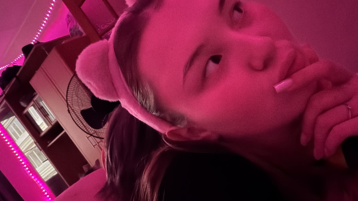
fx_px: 304
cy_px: 105
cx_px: 185
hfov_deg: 61.0
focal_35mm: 32
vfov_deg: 36.7
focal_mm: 2.71
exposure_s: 1/15
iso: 2000
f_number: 1.9
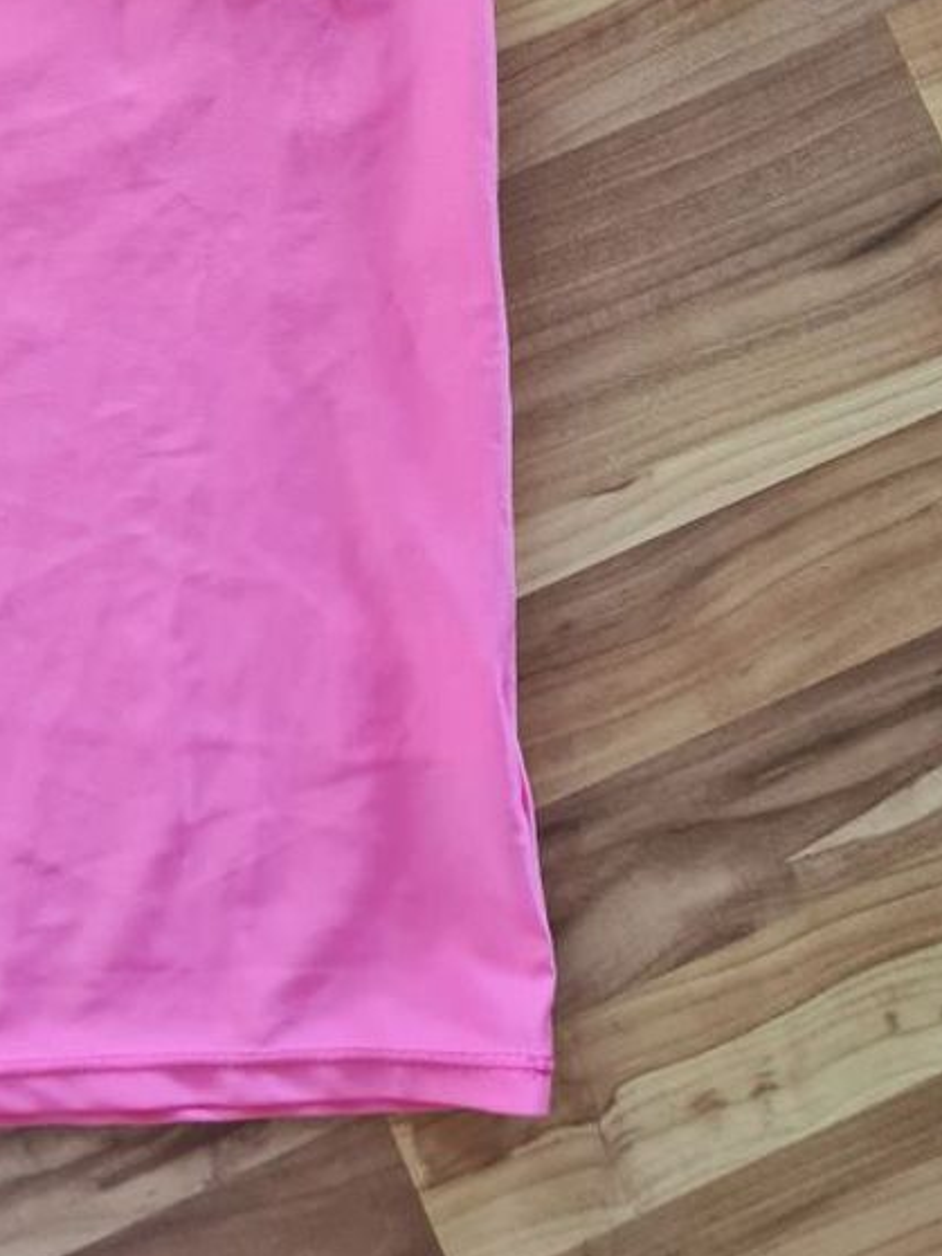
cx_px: 2
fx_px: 2250
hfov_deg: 22.7
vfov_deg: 29.8
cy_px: 106
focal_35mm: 62
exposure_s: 1/50
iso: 250
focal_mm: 5.4
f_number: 1.8
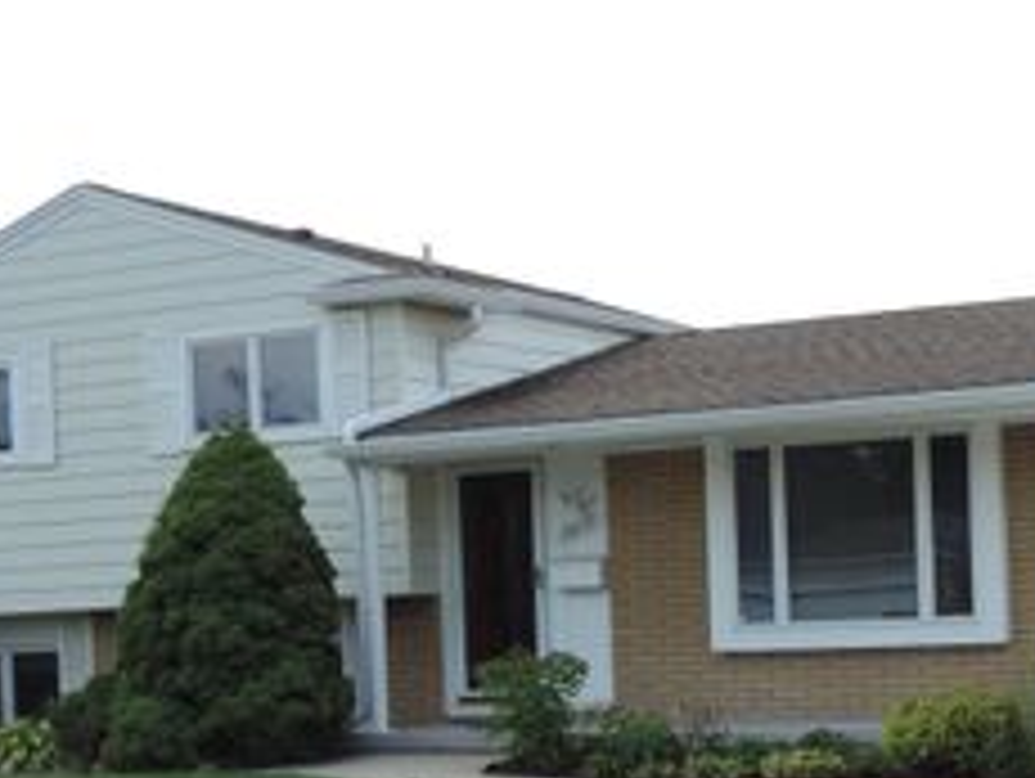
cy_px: 677
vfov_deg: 19.1
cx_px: 711
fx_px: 2275
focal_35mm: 76
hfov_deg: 25.5
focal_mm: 6.2
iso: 80
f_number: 3.3
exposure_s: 1/500
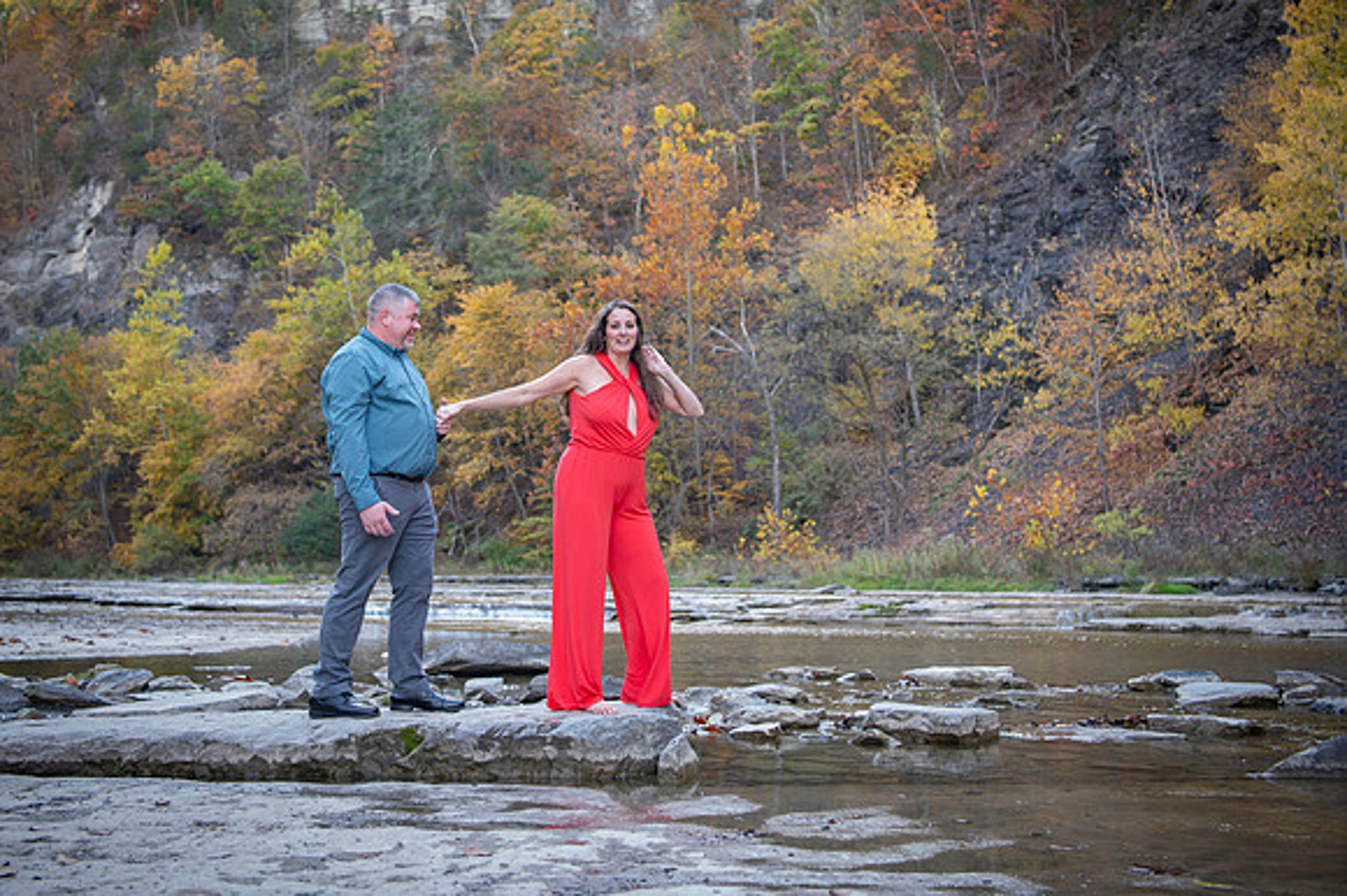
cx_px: 627
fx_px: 1626
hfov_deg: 45.0
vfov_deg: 30.7
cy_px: 348
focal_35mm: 43
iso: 250
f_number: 2.8
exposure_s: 1/80
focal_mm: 35
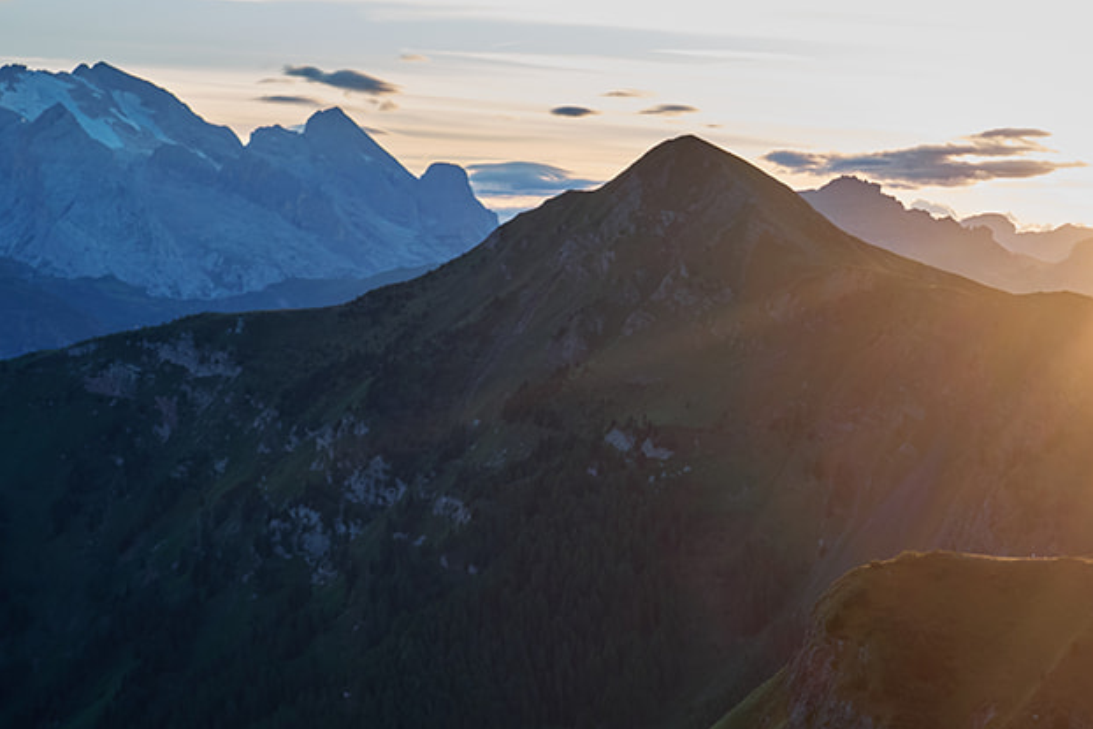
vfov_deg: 15.0
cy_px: 668
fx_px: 2733
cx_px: 1111
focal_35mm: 90
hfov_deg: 21.7
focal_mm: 23
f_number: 2.8
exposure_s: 1/320
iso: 125
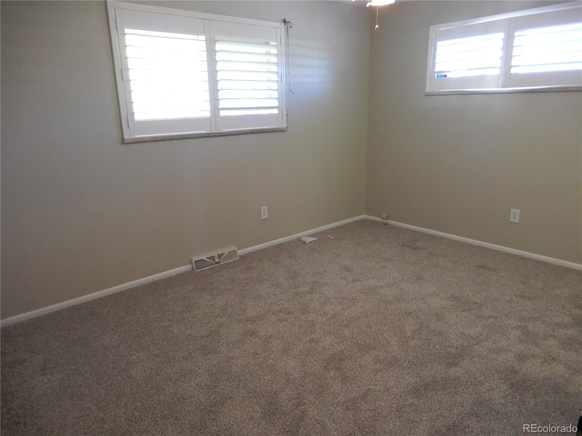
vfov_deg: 56.8
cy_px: 218
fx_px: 404
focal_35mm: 24
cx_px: 291
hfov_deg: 71.6
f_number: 3.4
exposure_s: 1/25
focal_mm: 4.3
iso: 400
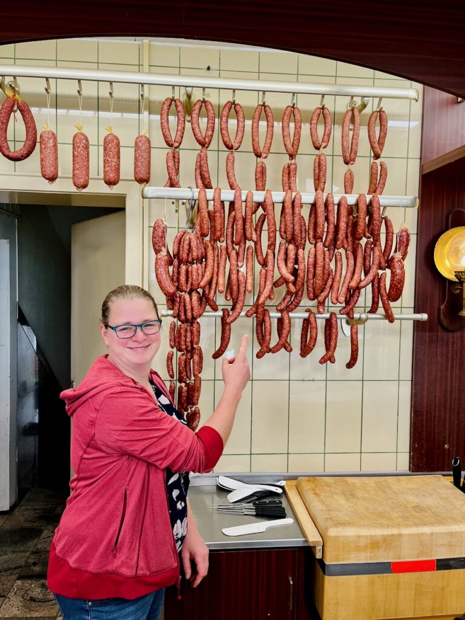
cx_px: 232
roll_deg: -2.6
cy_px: 310
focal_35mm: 26
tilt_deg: +0.3
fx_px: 466
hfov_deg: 53.1
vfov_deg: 67.3
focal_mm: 5.1
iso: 80
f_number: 1.6
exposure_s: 1/100
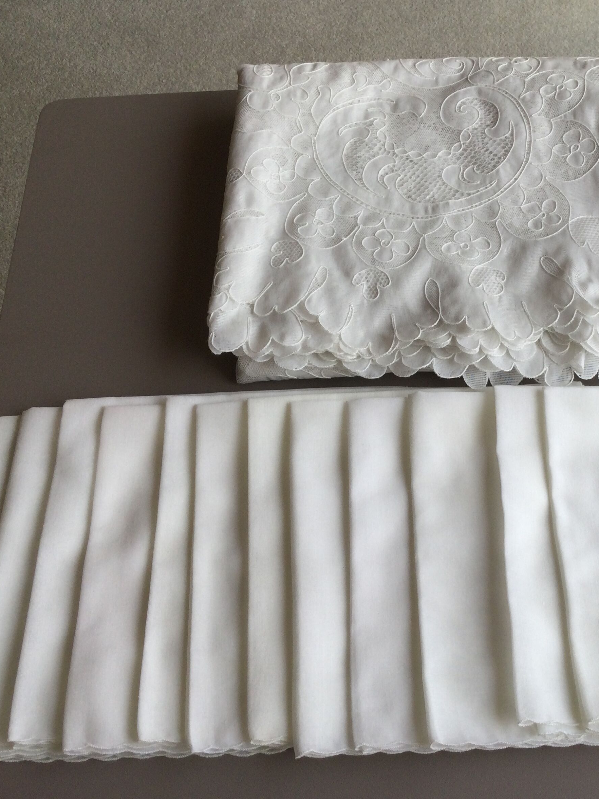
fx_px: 992
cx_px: 444
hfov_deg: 33.0
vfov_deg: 43.8
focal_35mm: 43
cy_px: 394
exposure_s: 1/176
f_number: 2.4
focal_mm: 3.3
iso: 25
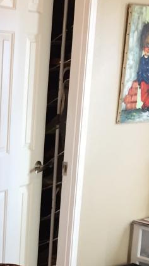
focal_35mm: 77
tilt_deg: -14.0
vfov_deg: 27.0
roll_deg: -0.7
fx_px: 541
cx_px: -106
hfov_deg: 14.1
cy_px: 216
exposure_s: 1/30
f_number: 2.2
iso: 100
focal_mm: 4.15
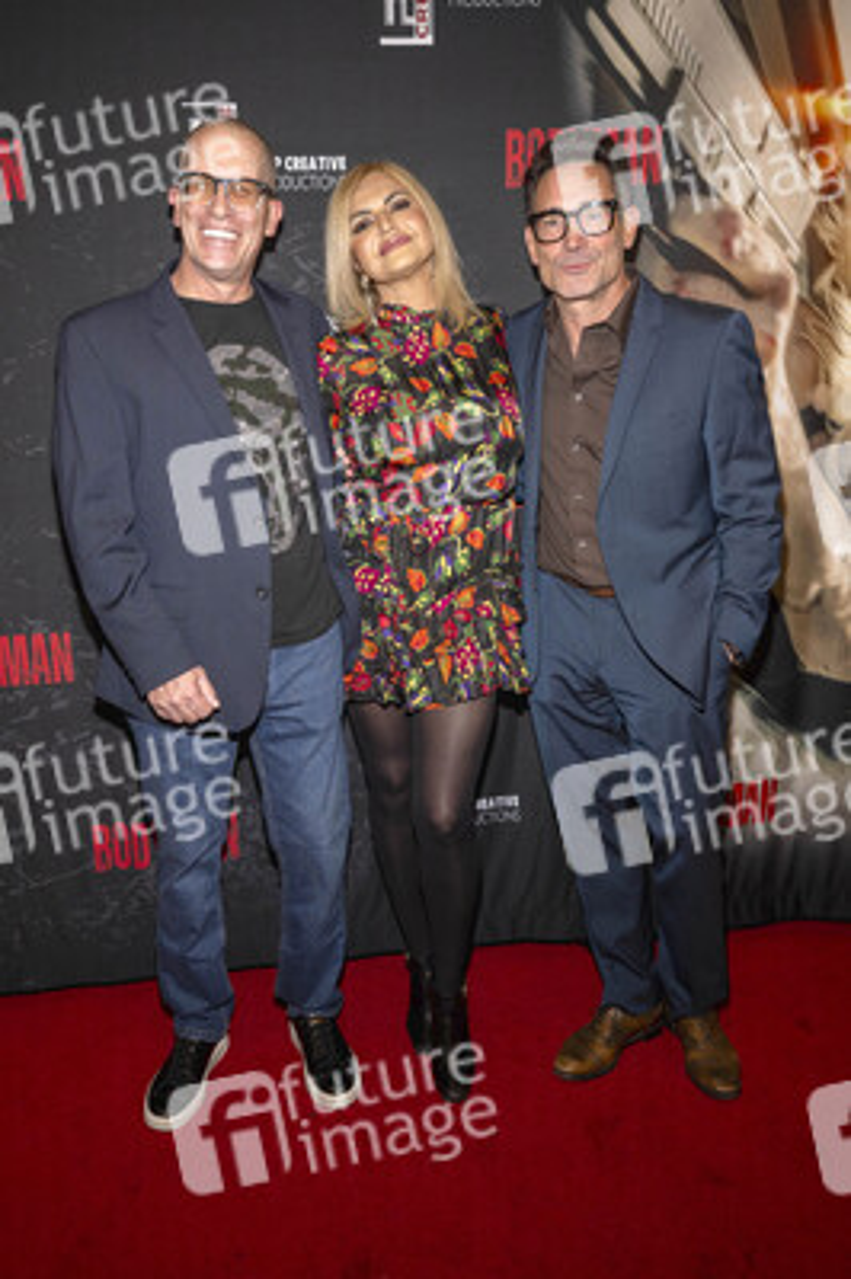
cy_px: 640
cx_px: 426
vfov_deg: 67.4
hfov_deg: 47.9
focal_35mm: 27
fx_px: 959
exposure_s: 1/200
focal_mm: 27
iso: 800
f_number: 5.6
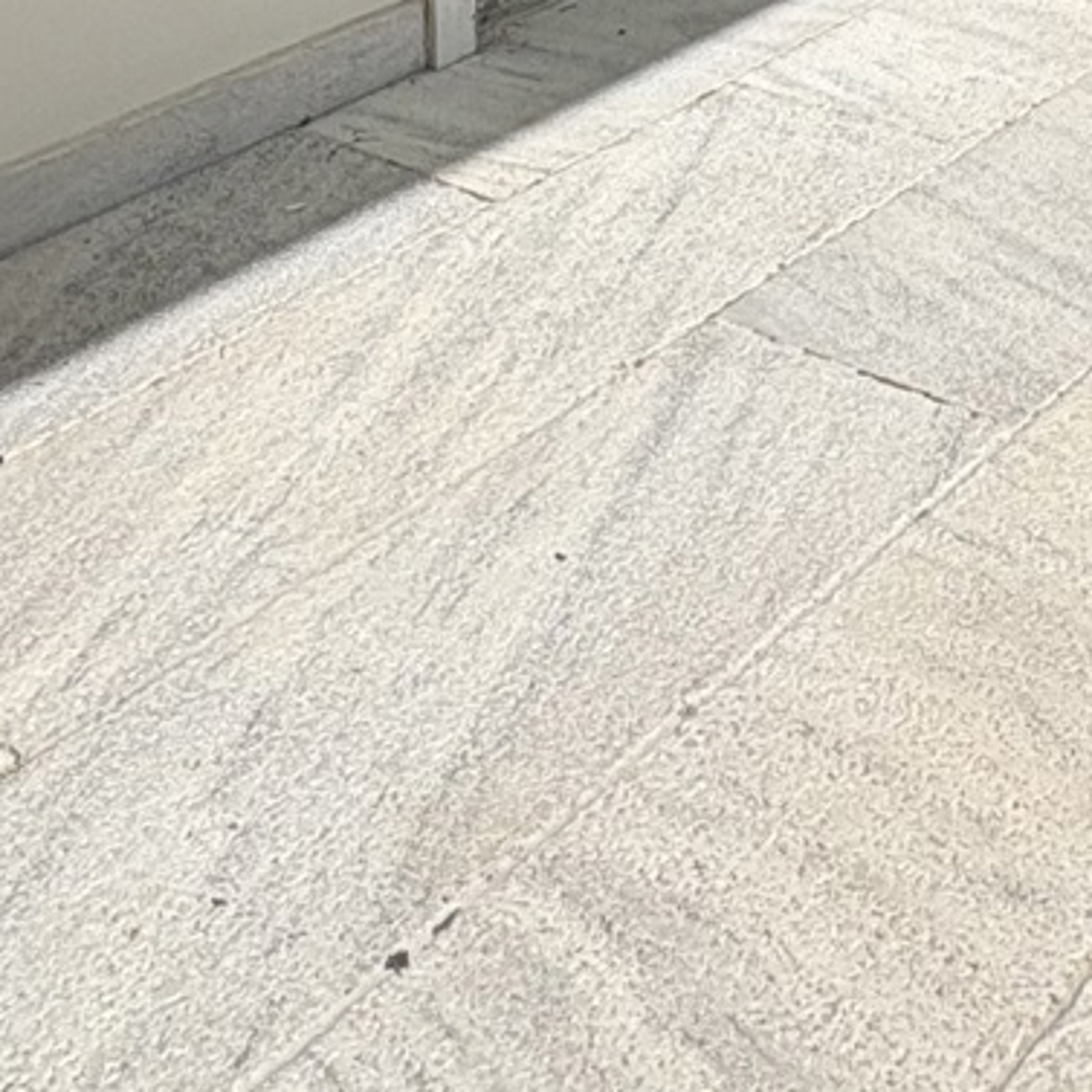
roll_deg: +1.5
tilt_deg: -0.3
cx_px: 967
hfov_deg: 26.5
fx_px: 2248
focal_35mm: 63
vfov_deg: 20.5
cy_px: -799
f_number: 2.2
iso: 50
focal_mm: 2.22
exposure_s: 1/3906
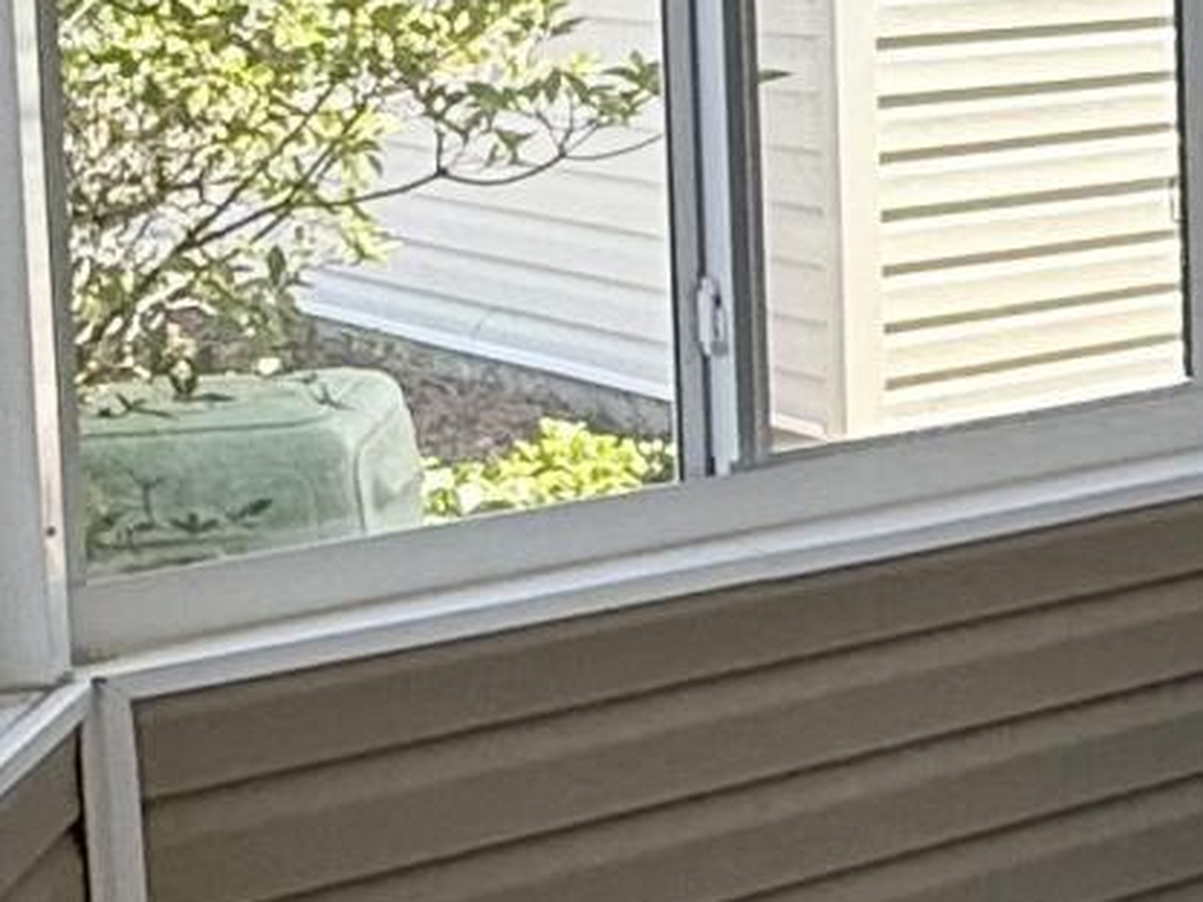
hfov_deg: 17.9
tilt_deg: -5.3
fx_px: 3510
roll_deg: +0.3
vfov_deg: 14.5
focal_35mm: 101
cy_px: 55
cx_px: 1671
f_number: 2.2
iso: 50
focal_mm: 2.22
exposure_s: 1/398
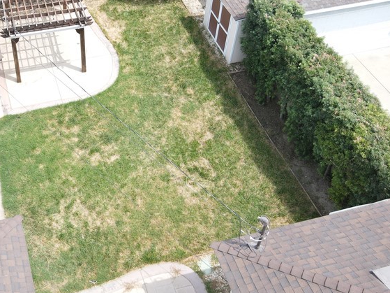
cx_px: 109
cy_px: 110
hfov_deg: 42.0
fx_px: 496
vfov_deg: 32.7
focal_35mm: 44
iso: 100
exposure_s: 1/15
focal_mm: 4.5
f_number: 2.8
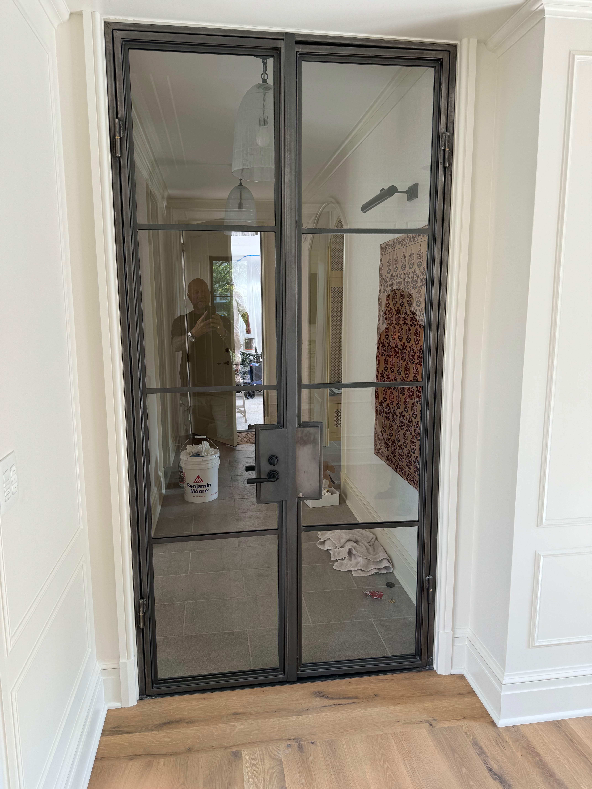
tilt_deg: -8.4
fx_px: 547
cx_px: 296
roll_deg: +0.8
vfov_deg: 71.6
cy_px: 394
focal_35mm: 24
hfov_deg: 56.8
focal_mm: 6.76
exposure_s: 1/120
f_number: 1.78
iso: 50
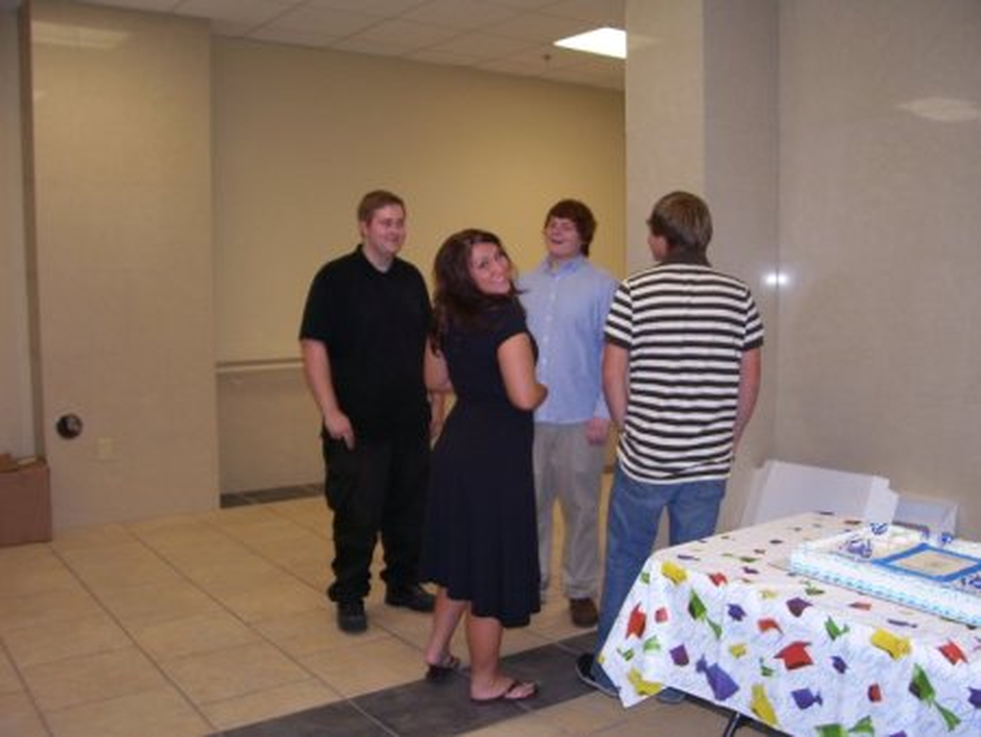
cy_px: 368
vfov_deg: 41.8
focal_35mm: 34
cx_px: 490
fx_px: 964
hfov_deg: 53.9
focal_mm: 5.6
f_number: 2.7
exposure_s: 1/60
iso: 80
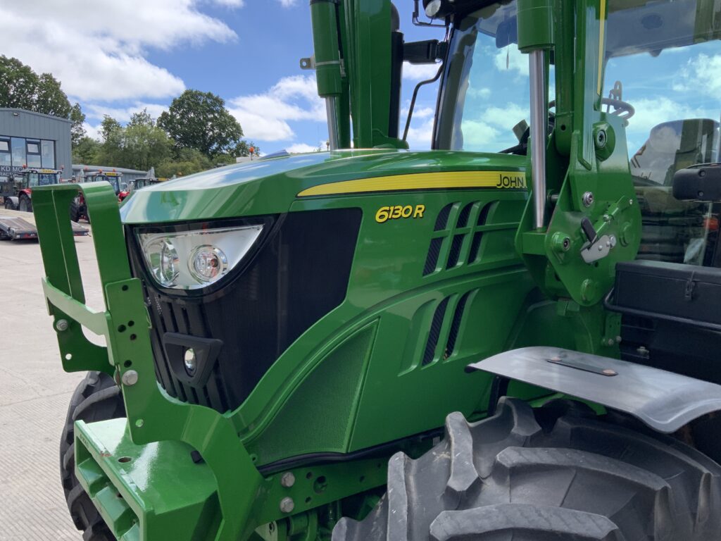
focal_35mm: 29
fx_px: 604
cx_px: 360
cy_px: 270
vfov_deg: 48.2
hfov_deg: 61.7
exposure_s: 1/770
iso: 16
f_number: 1.8
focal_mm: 3
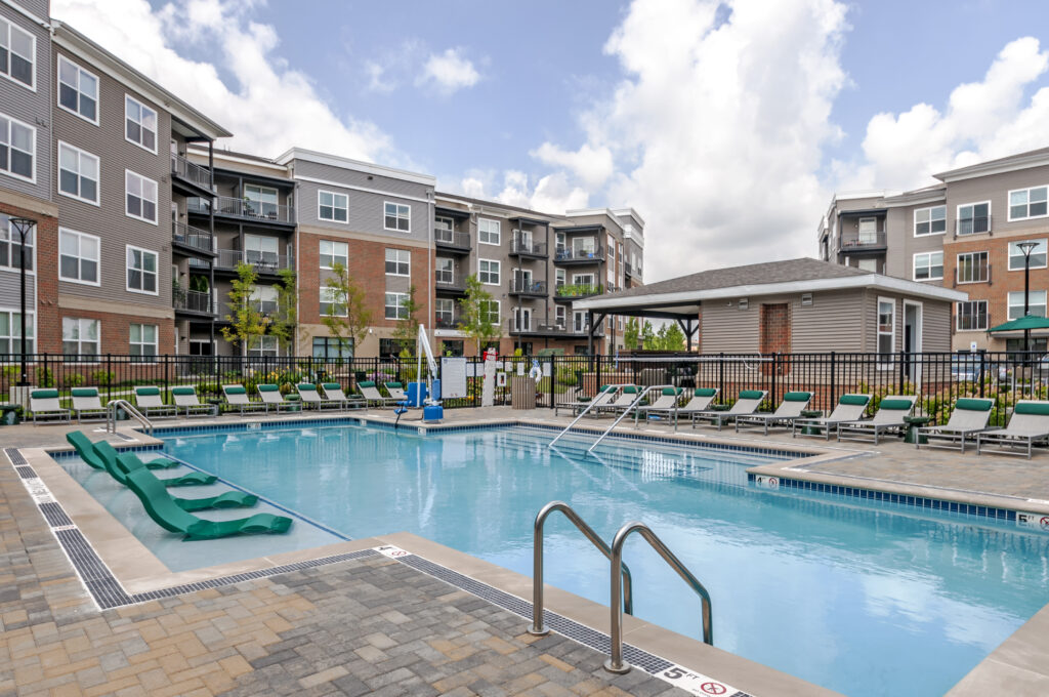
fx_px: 655
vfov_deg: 56.0
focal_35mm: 22
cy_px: 348
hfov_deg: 77.4
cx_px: 524
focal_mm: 15
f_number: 8
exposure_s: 1/320
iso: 100
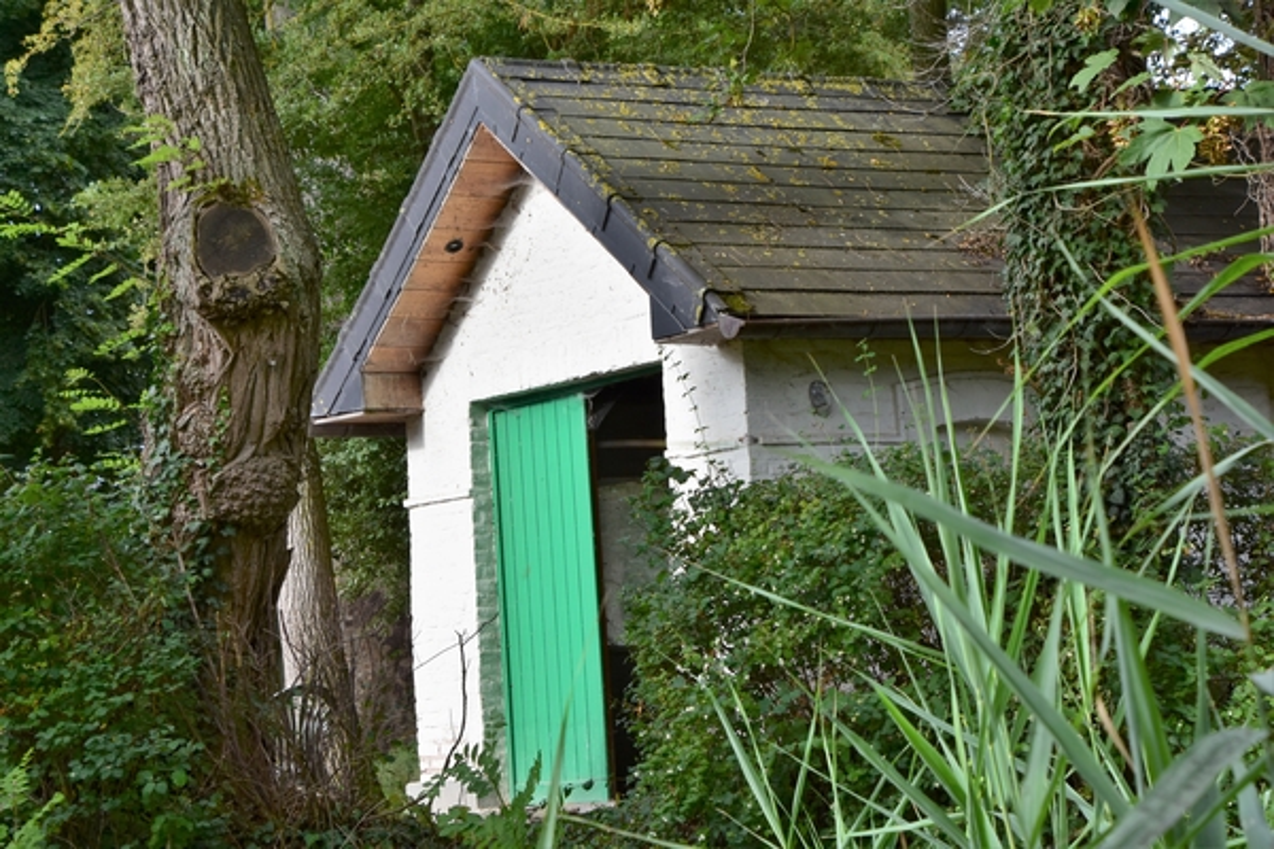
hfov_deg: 21.9
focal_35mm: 93
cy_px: 424
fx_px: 3291
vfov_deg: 14.7
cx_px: 637
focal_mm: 62
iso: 200
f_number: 11
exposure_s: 1/125
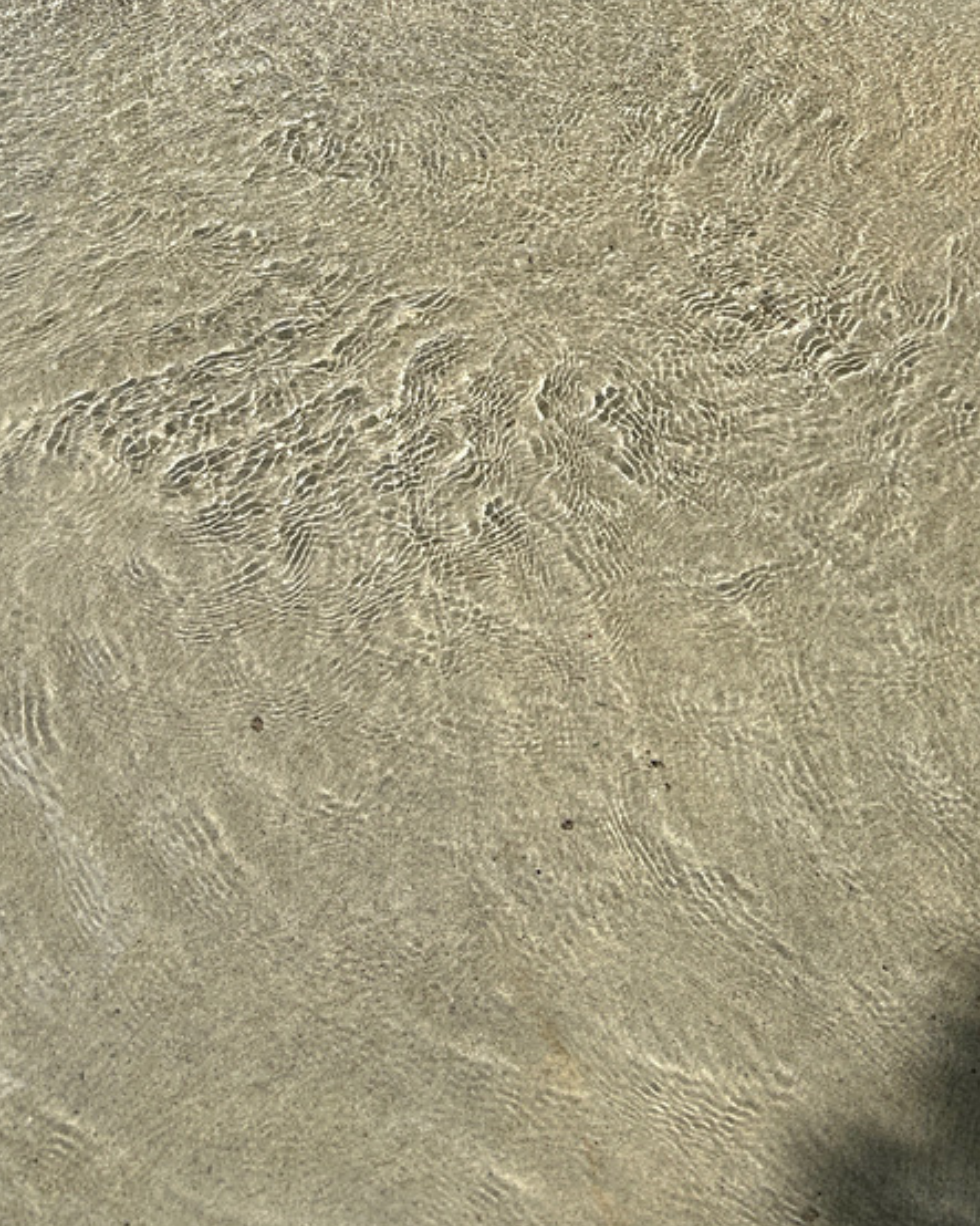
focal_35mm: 55
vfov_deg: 31.7
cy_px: 15
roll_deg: +1.8
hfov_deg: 27.5
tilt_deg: -37.9
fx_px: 1995
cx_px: 350
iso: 50
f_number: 1.5
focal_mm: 5.7
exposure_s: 1/4444
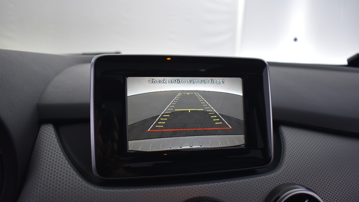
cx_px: 182
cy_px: 104
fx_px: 305
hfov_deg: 61.0
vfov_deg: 36.7
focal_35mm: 32
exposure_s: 1/30
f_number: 3.8
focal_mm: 20
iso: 560
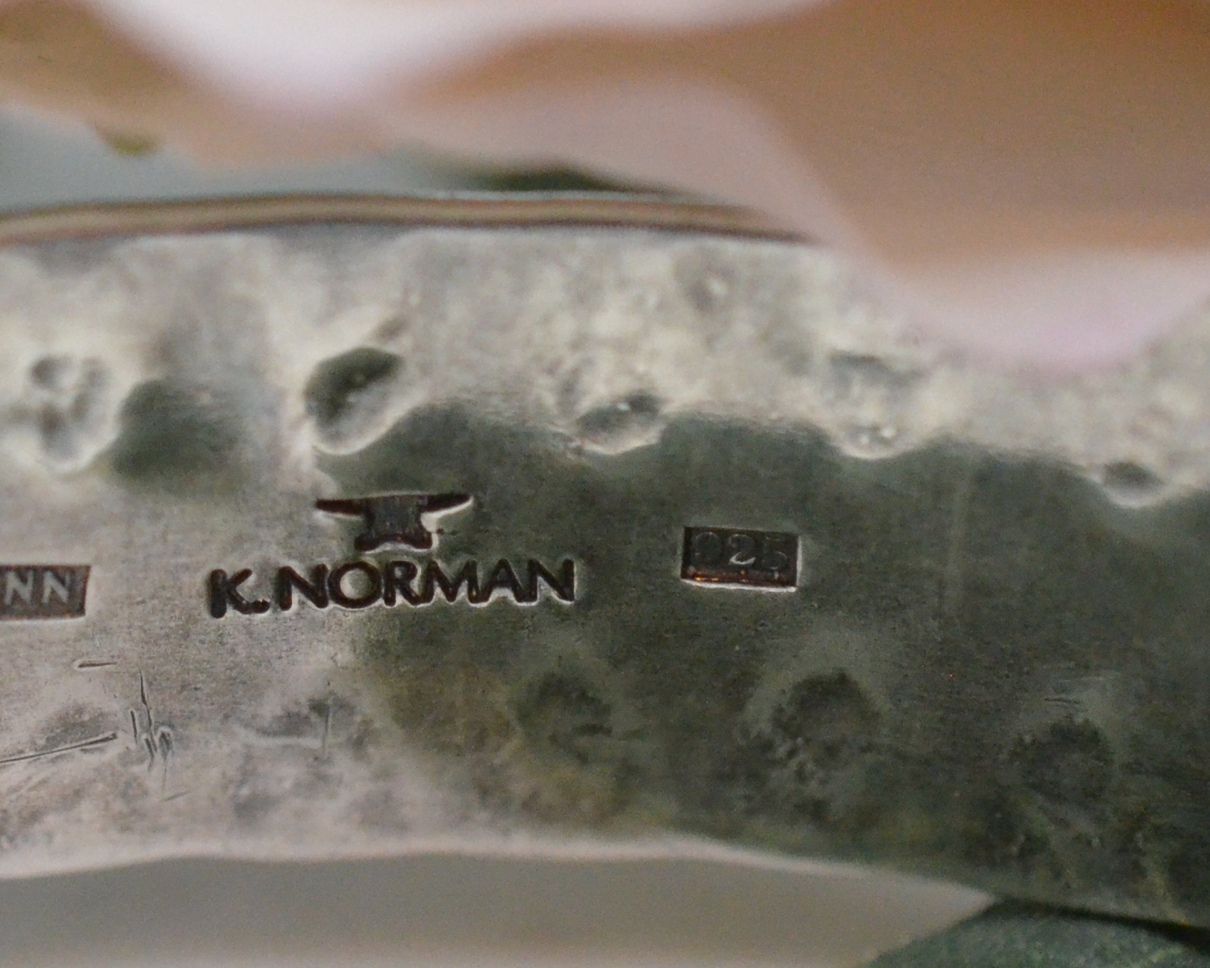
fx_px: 6266
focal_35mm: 175
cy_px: 290
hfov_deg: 11.0
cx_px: 436
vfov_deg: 8.8
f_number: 4
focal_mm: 40
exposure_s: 1/2500
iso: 3200
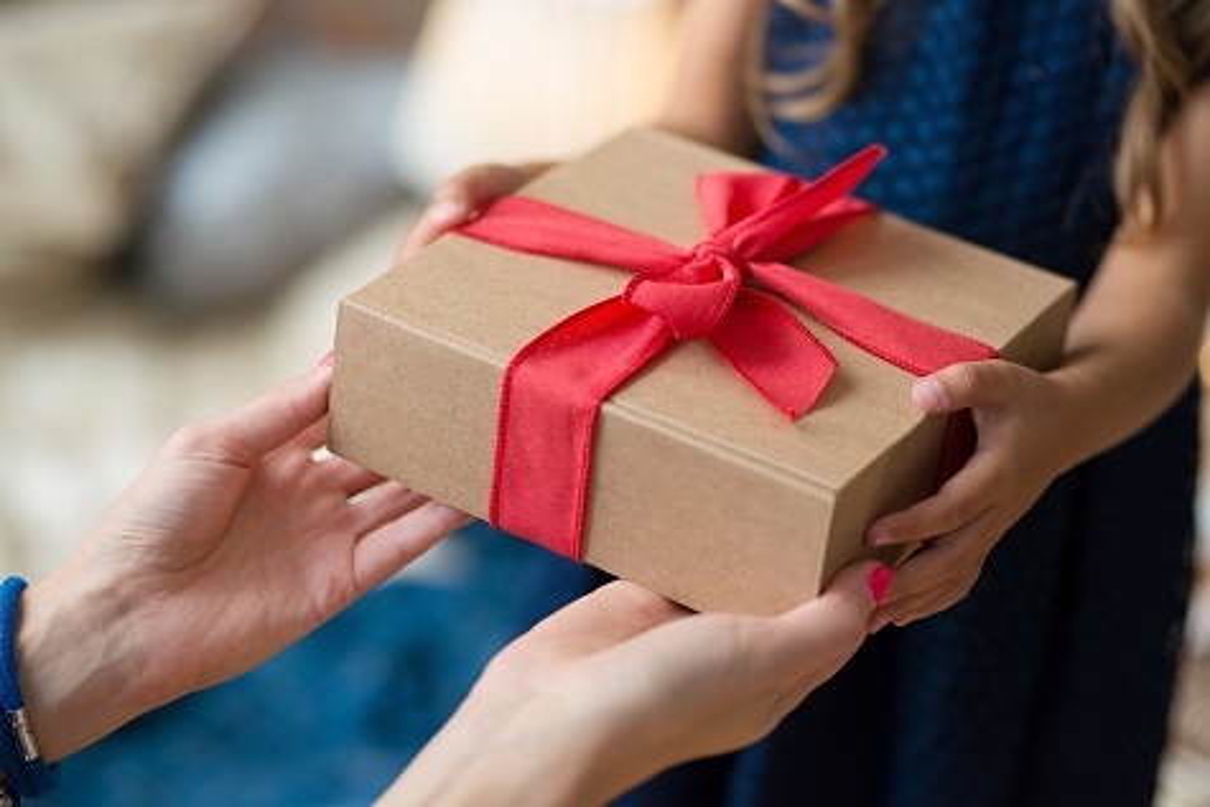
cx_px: 605
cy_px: 404
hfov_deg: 23.9
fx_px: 2858
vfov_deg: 16.1
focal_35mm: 85
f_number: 2
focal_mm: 85
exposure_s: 1/1000
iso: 640
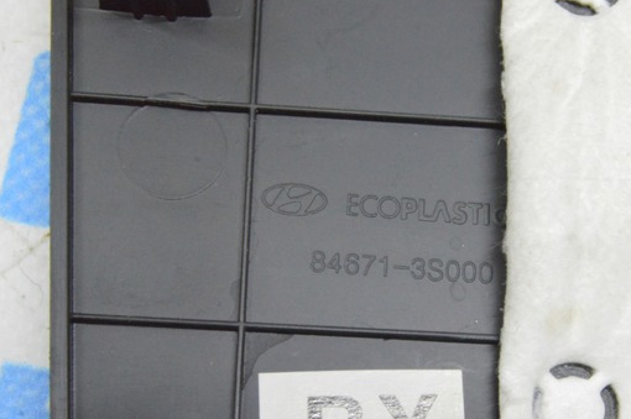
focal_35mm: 79
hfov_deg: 25.7
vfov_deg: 17.2
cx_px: 375
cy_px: 254
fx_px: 1383
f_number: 20
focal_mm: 42
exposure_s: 1/15
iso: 6400
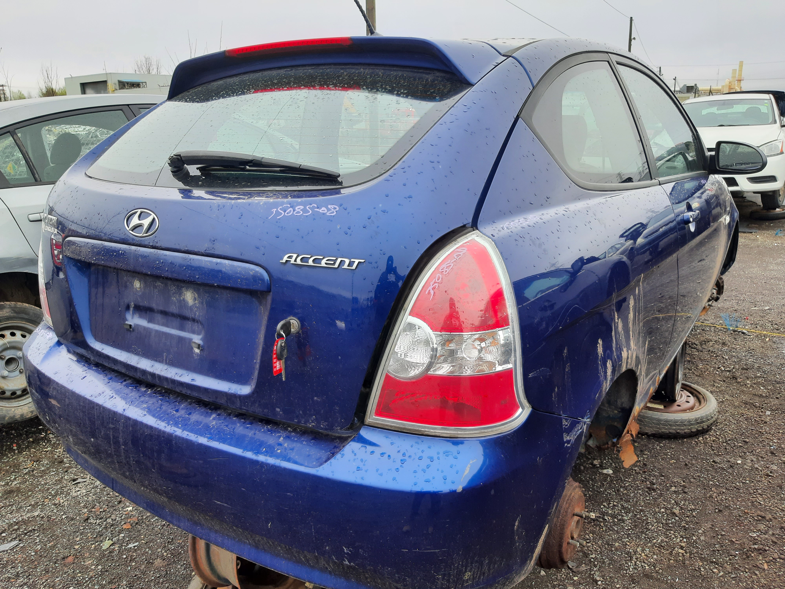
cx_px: 392
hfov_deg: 67.3
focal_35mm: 26
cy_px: 294
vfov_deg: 53.1
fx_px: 590
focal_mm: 3.92
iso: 40
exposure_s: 1/230
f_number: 1.7
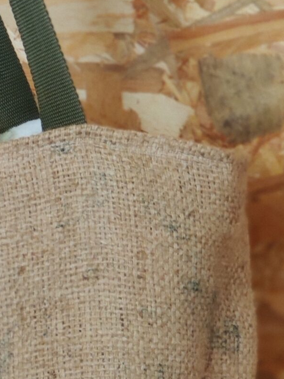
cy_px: 169
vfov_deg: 8.3
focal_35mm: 238
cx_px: -117
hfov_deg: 6.2
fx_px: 2603
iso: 800
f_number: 2.44
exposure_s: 1/50
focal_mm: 6.95
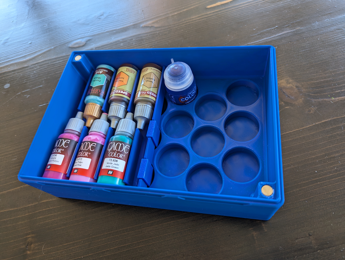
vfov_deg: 56.9
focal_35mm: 24
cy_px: 130
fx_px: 240
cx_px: 172
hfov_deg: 71.5
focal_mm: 6.81
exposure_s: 1/38.7
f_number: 1.85
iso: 46
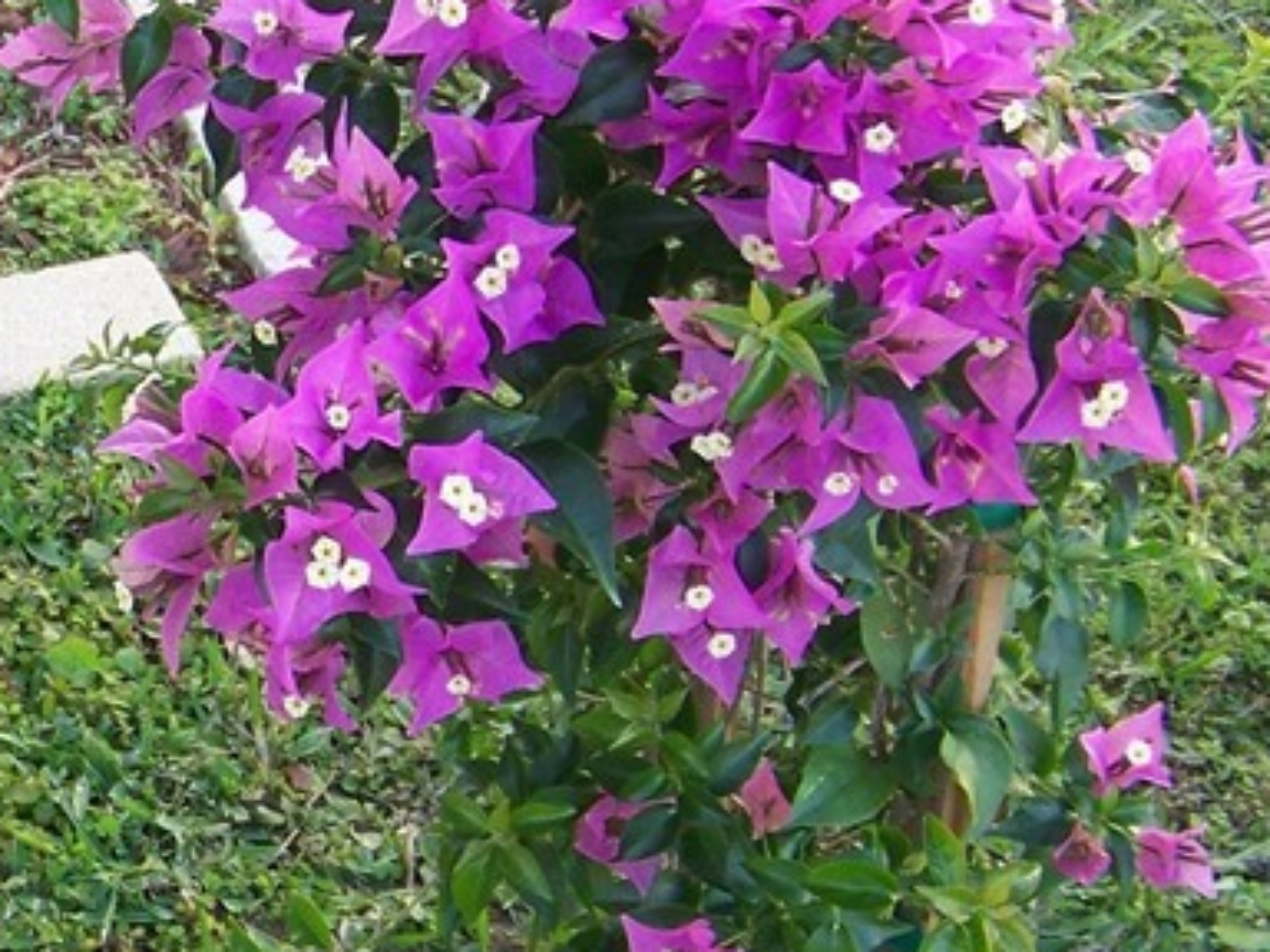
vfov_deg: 15.4
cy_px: 578
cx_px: -155
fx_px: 3522
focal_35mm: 96
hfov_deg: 19.5
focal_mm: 5.85
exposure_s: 1/60
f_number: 2.8
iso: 64
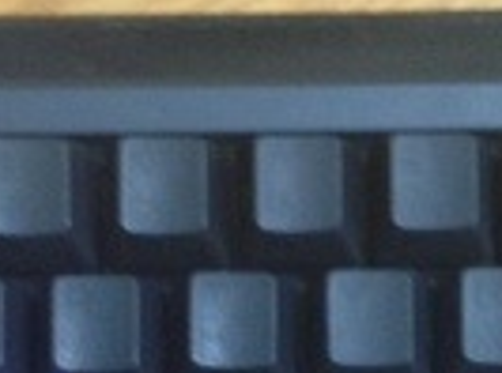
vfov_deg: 8.7
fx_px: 2444
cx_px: 347
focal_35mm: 169
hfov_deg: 11.7
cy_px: 433
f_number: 2.4
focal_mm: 4.28
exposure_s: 1/20
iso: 160
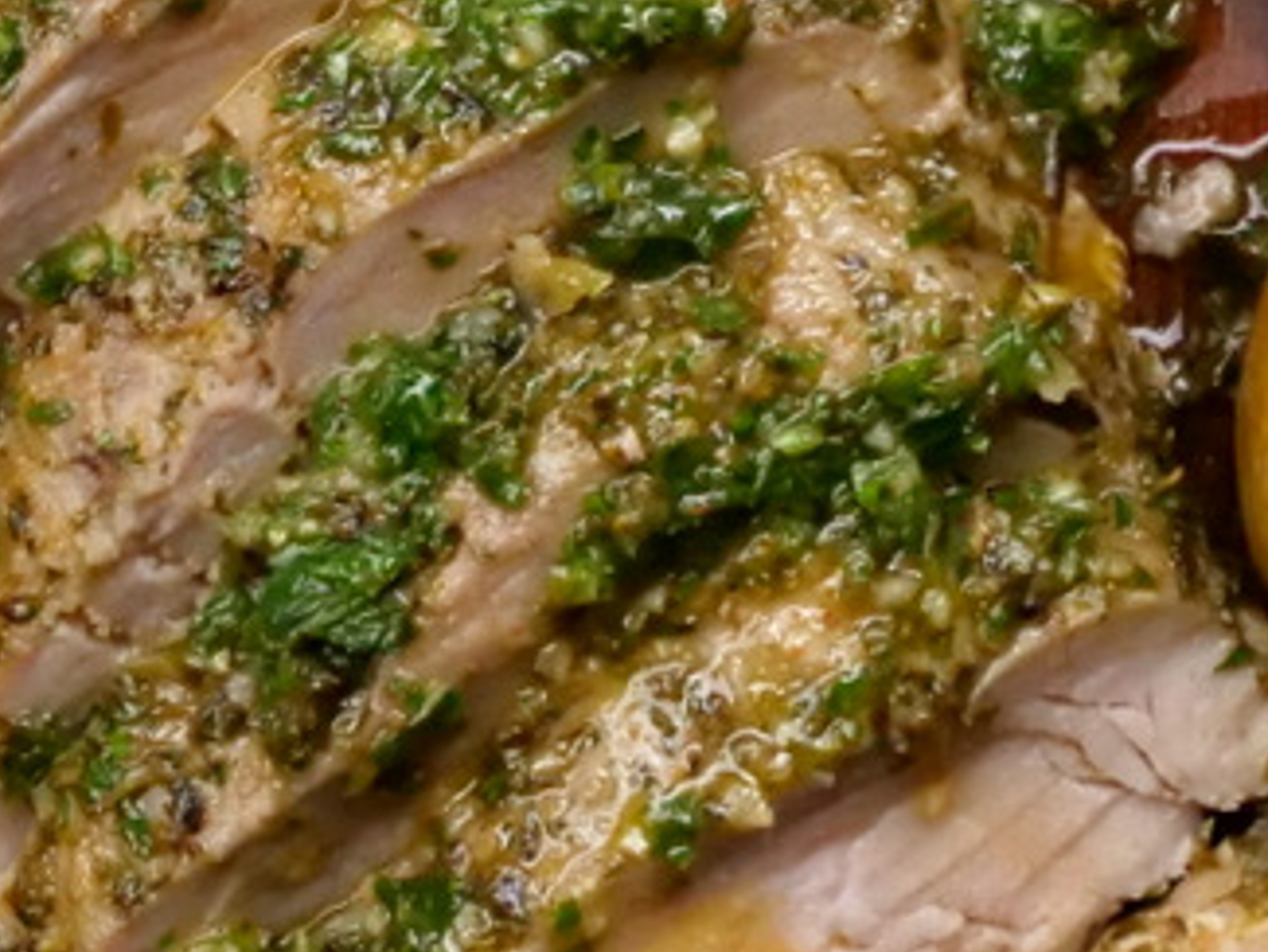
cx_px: -339
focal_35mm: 236
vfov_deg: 6.3
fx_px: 8648
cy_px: -168
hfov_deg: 8.3
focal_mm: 32
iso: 6400
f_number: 16
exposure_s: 1/50
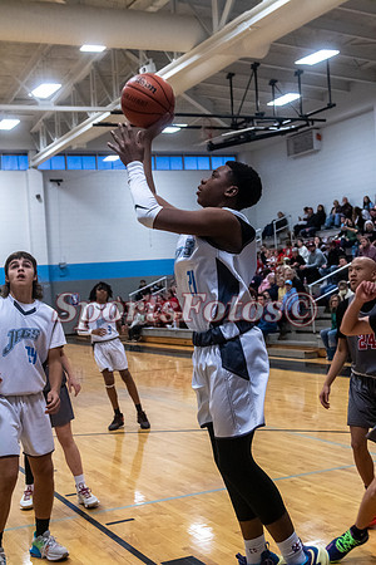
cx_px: 188
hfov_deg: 25.8
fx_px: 822
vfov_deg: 37.9
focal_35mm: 52
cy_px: 282
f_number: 4
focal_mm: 35
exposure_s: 1/500
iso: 4000
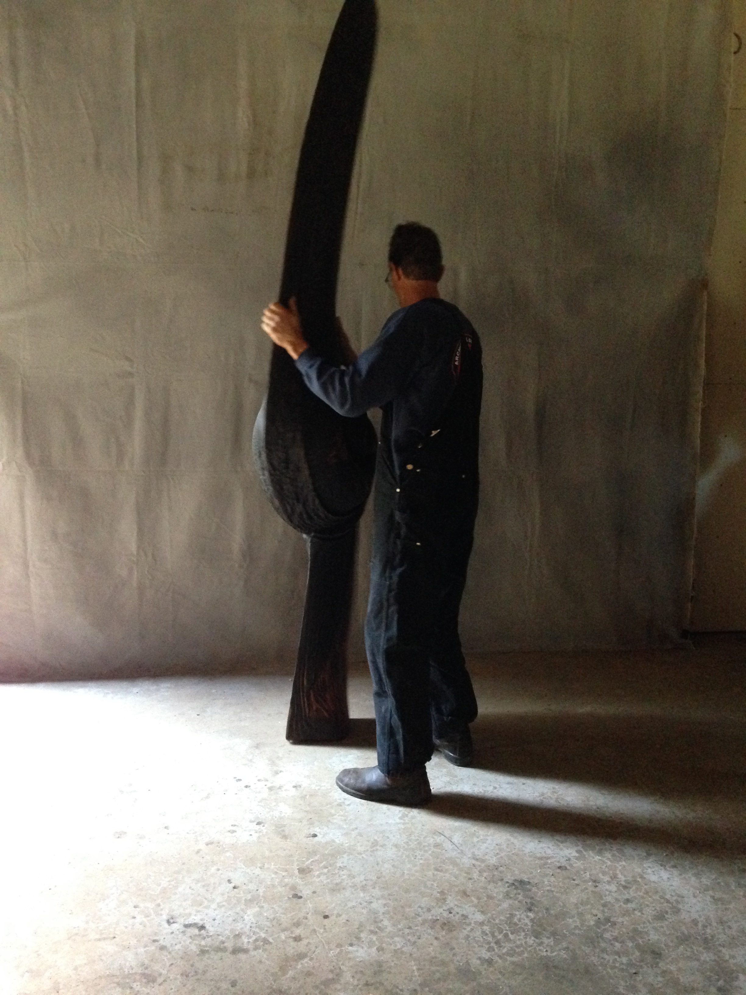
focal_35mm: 33
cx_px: 373
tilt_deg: -12.2
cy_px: 498
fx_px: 948
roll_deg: -0.9
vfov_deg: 55.4
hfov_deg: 42.9
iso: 500
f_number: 2.4
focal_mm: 4.12
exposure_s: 1/15
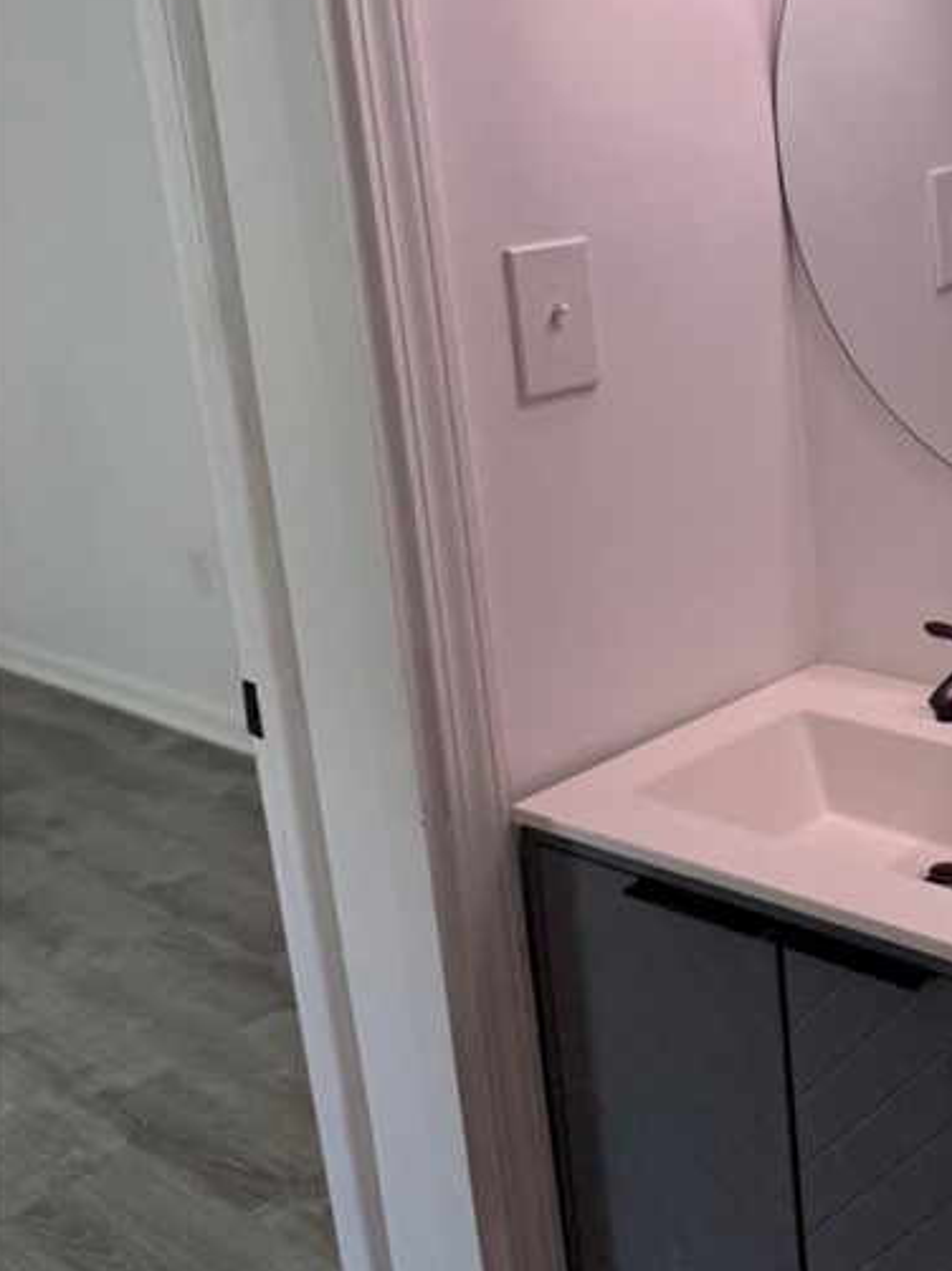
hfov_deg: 27.9
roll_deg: +3.1
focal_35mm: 49
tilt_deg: -12.9
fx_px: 1798
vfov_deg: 38.6
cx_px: 957
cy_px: 466
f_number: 1.78
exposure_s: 1/143
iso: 64
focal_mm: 6.76
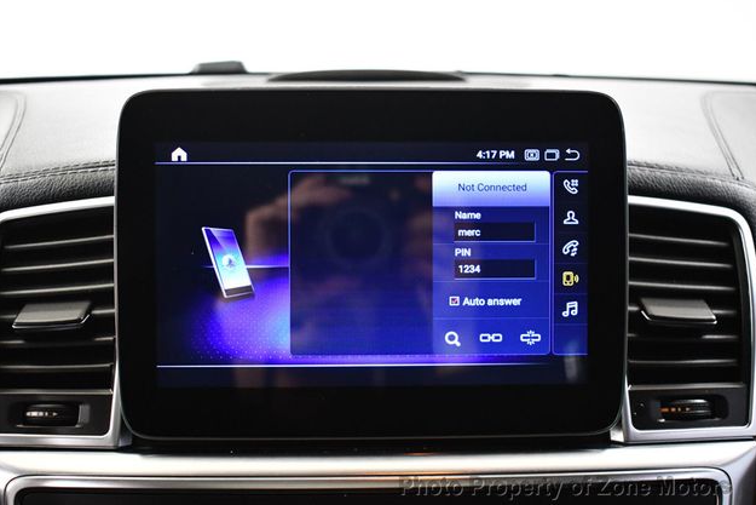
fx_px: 903
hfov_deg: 45.4
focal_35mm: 43
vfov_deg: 31.2
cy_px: 251
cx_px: 385
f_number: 4.2
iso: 3200
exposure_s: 1/60
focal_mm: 28
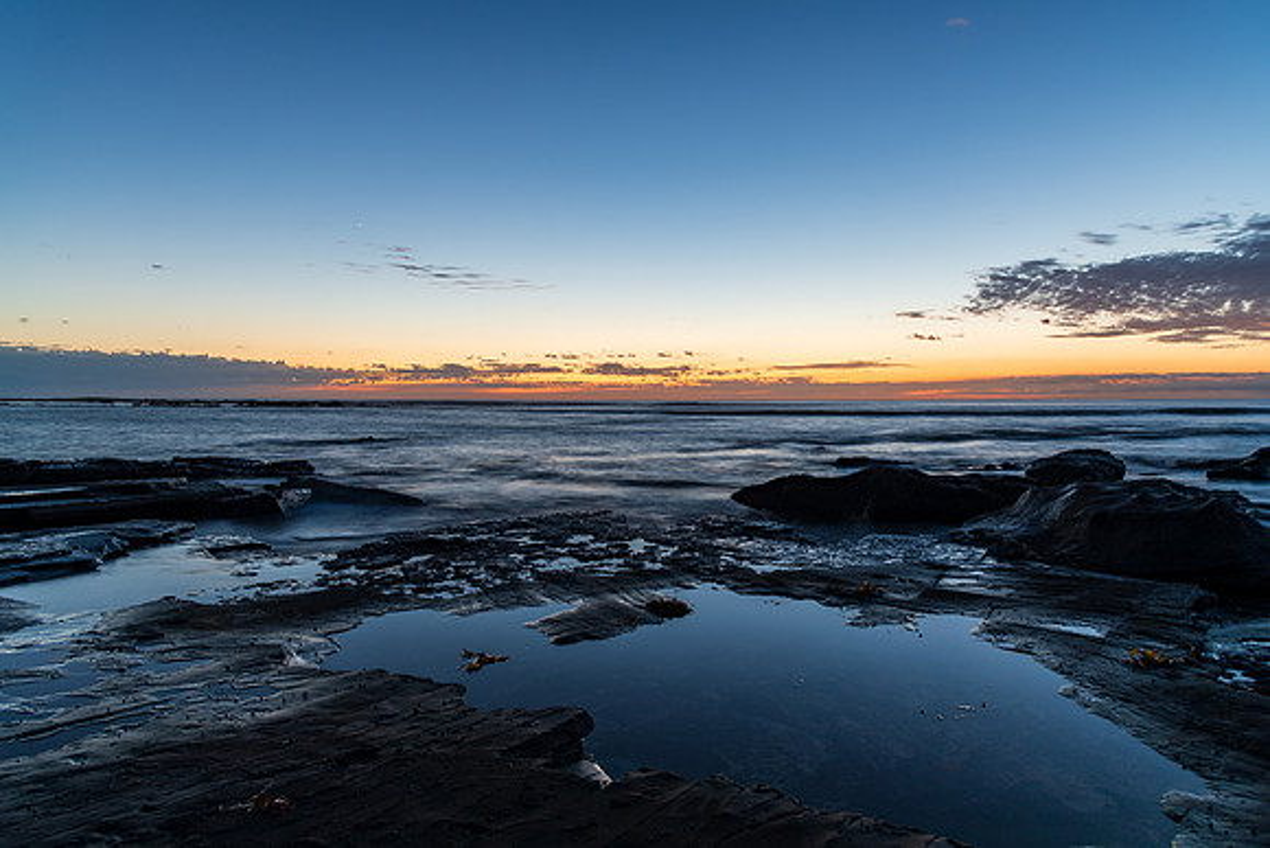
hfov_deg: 71.6
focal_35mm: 25
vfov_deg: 51.4
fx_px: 881
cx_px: 635
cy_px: 424
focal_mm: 24
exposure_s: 2.5
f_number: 6.3
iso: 250
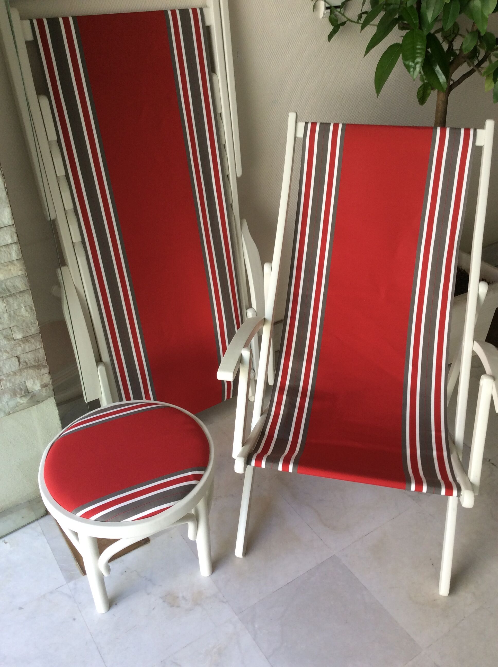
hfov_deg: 44.1
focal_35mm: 32
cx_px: 249
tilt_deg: -33.7
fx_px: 615
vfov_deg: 56.9
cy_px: 334
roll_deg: +0.8
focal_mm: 3.3
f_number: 2.4
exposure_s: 1/50
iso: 32
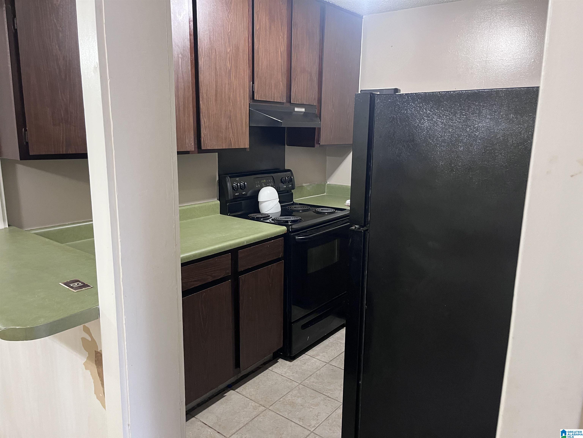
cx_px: 292
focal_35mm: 26
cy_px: 219
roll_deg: -0.6
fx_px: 438
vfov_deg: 53.1
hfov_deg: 67.3
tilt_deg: -12.6
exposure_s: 1/60
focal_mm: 5.1
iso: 400
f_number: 1.6
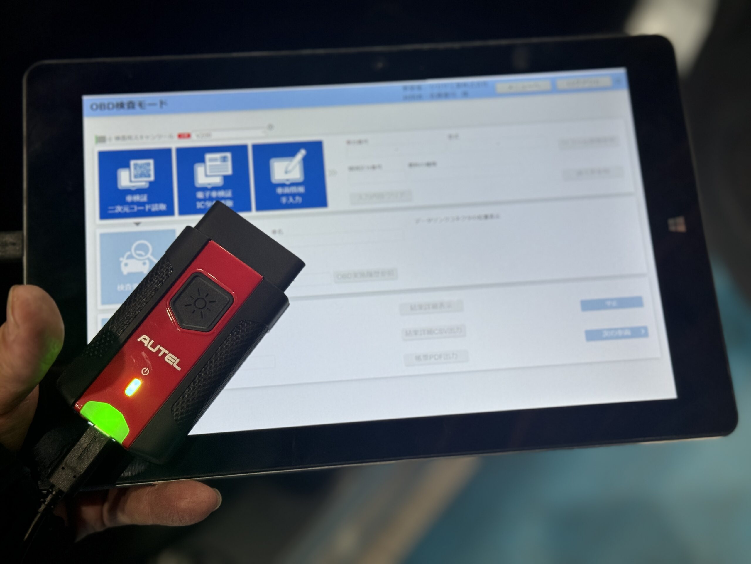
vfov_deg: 30.3
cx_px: 376
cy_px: 282
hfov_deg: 39.7
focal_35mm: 48
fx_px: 1041
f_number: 1.78
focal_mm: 6.86
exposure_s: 1/115
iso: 100
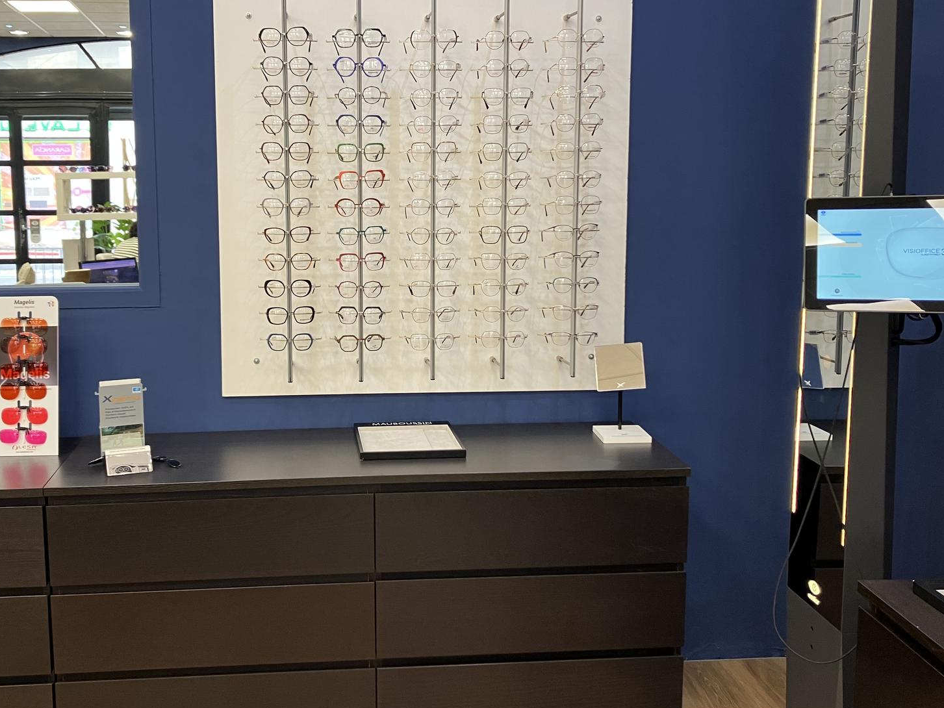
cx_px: 375
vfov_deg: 38.6
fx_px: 1009
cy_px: 322
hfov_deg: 49.8
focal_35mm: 37
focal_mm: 3.99
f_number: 1.8
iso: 64
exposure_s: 1/50
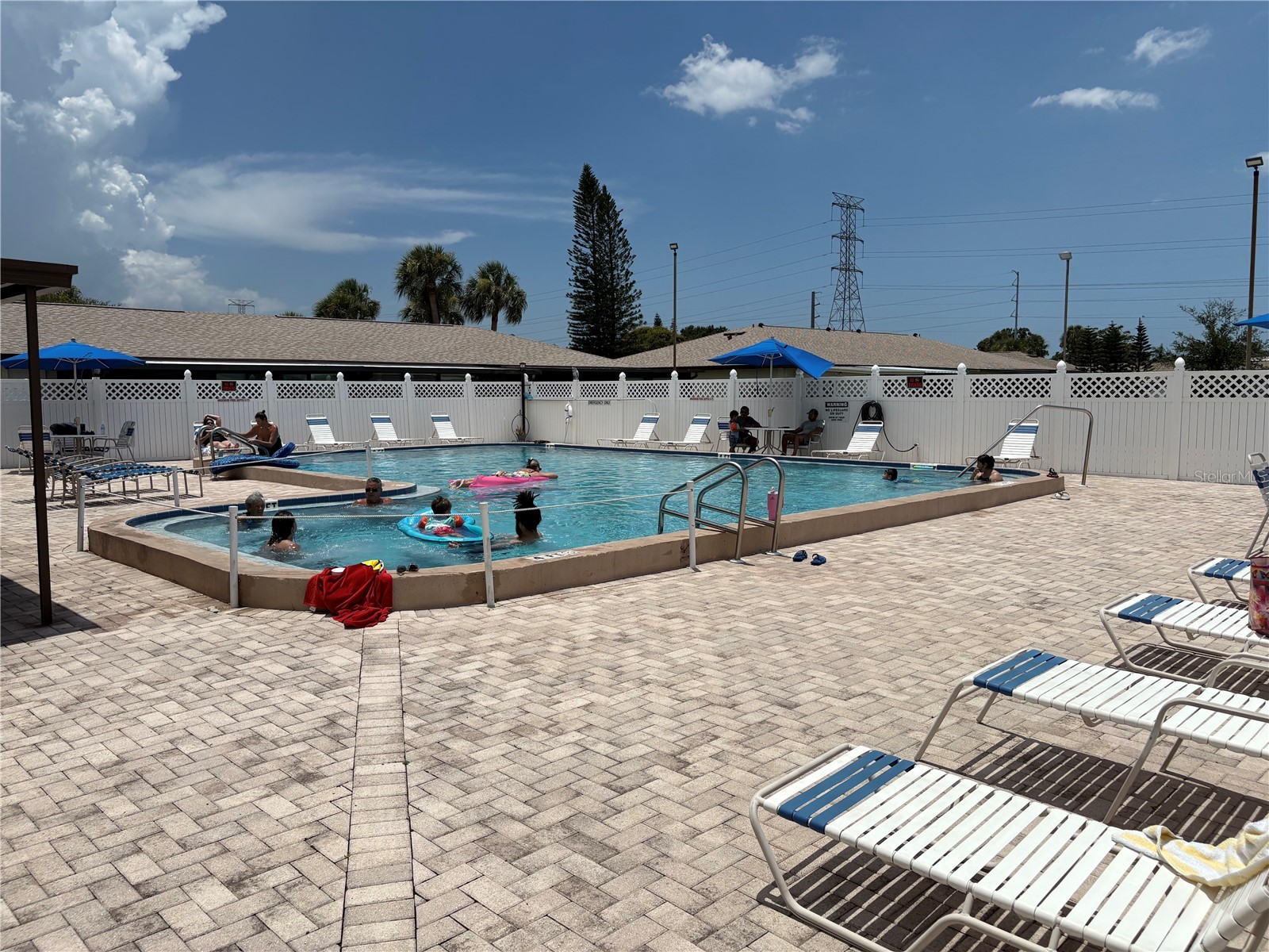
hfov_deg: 67.3
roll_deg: +0.1
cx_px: 634
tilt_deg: -2.5
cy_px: 476
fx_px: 953
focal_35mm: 26
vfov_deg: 53.1
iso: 50
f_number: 1.6
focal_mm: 5.96
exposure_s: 1/10101
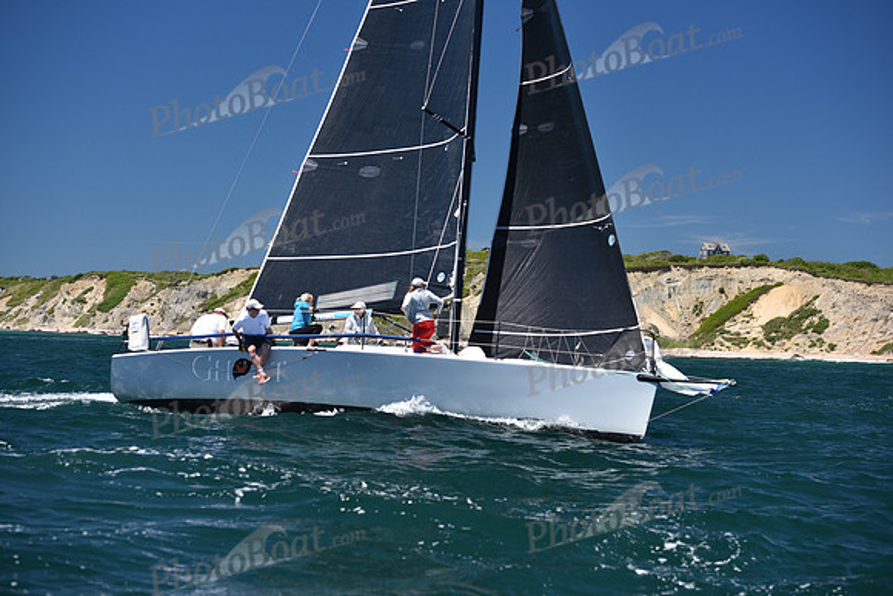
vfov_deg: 19.5
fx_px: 1737
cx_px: 446
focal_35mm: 70
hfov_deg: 28.8
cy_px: 298
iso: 250
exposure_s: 1/800
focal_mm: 70
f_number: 4.5
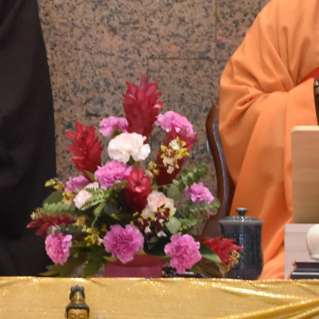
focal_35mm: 915
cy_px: 70
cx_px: 412
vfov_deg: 1.9
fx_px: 9540
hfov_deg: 1.9
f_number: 5.6
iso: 1600
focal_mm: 100
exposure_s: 1/80
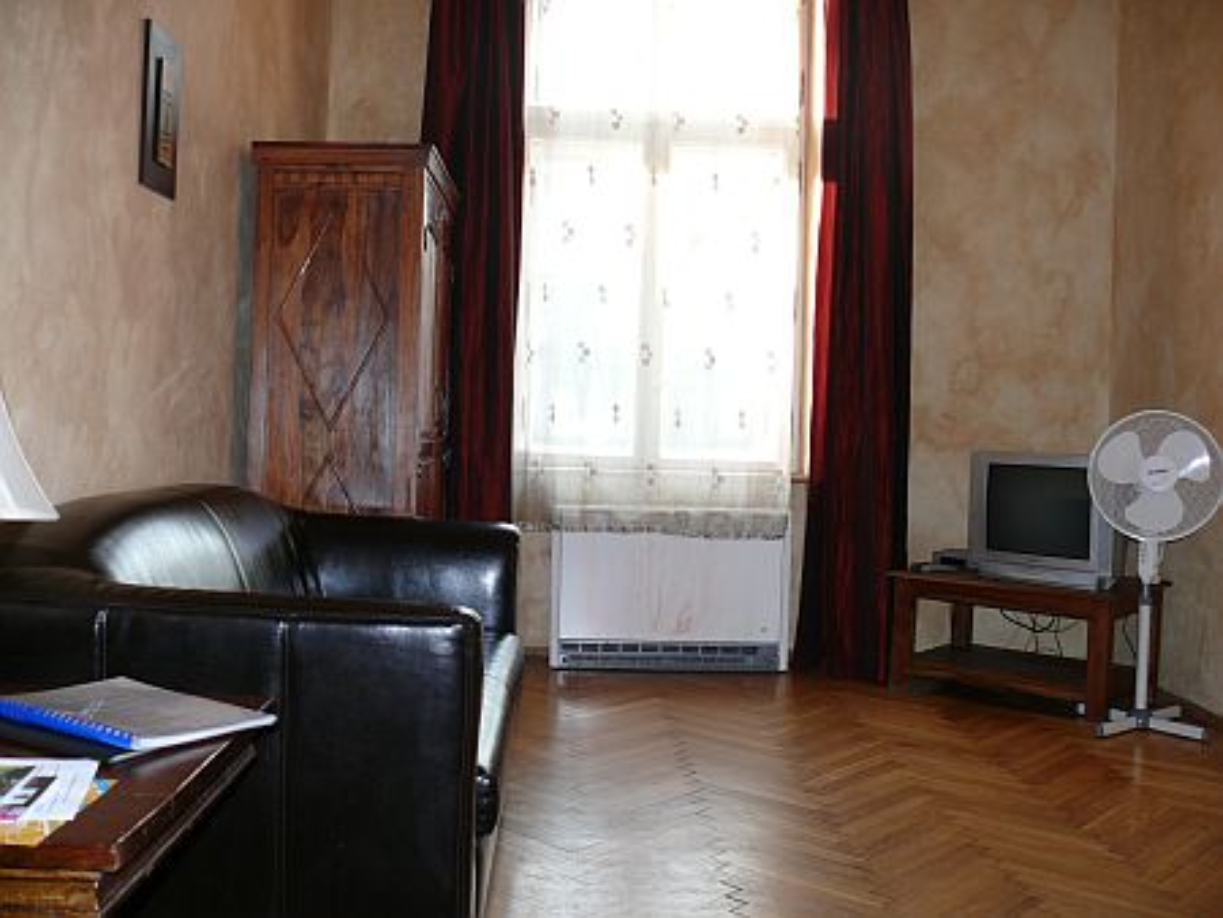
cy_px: 459
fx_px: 1237
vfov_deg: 40.7
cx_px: 612
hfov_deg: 52.6
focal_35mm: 35
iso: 125
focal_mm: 7.4
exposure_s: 1/30
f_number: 2.8
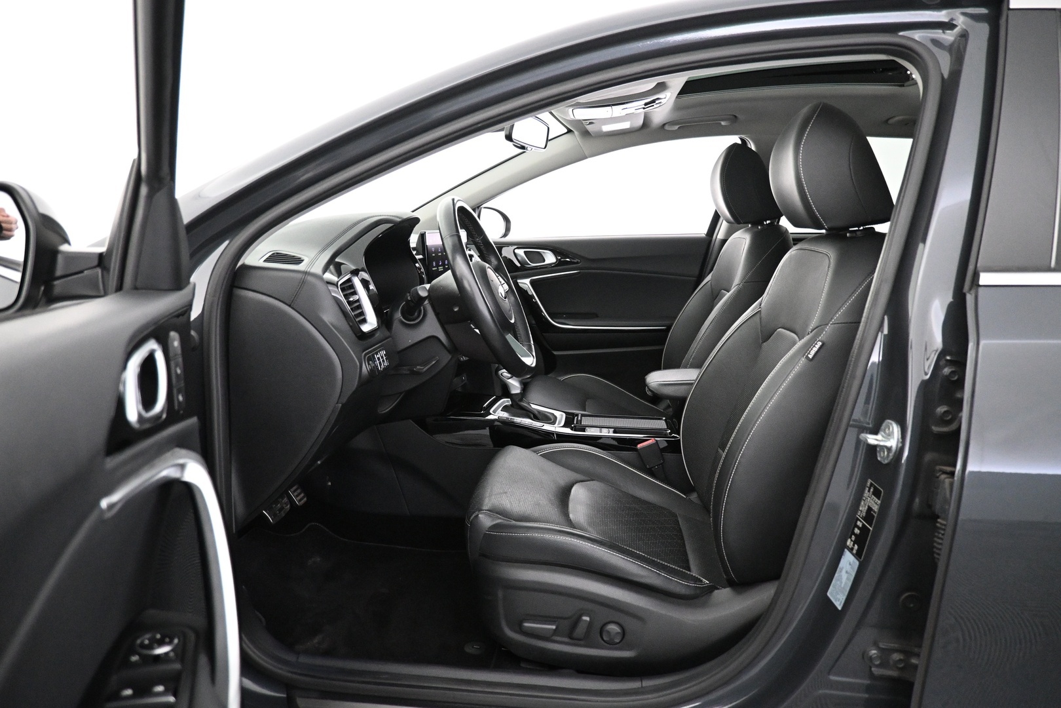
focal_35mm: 24
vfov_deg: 53.1
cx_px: 530
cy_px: 354
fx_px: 707
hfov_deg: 73.7
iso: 4000
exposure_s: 1/50
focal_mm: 16
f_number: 3.5
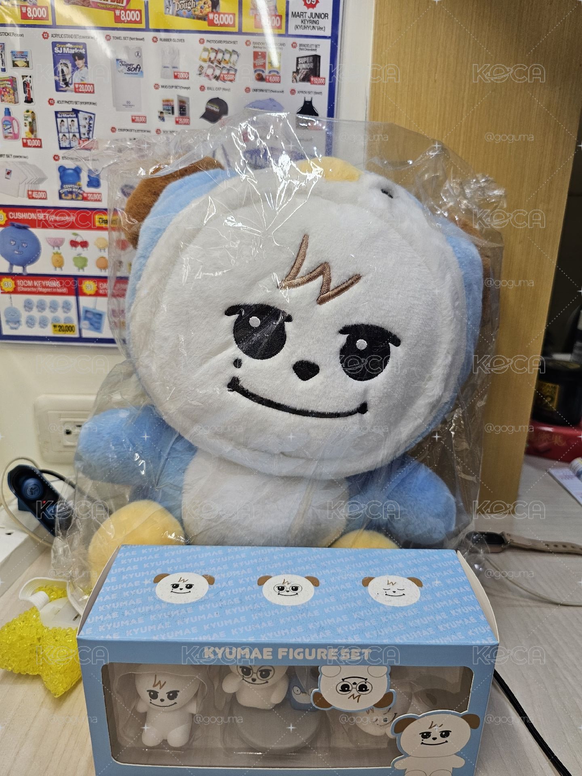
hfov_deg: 58.9
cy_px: 388
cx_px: 291
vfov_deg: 73.9
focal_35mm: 23
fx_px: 516
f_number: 1.7
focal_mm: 6.3
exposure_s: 1/120
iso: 100
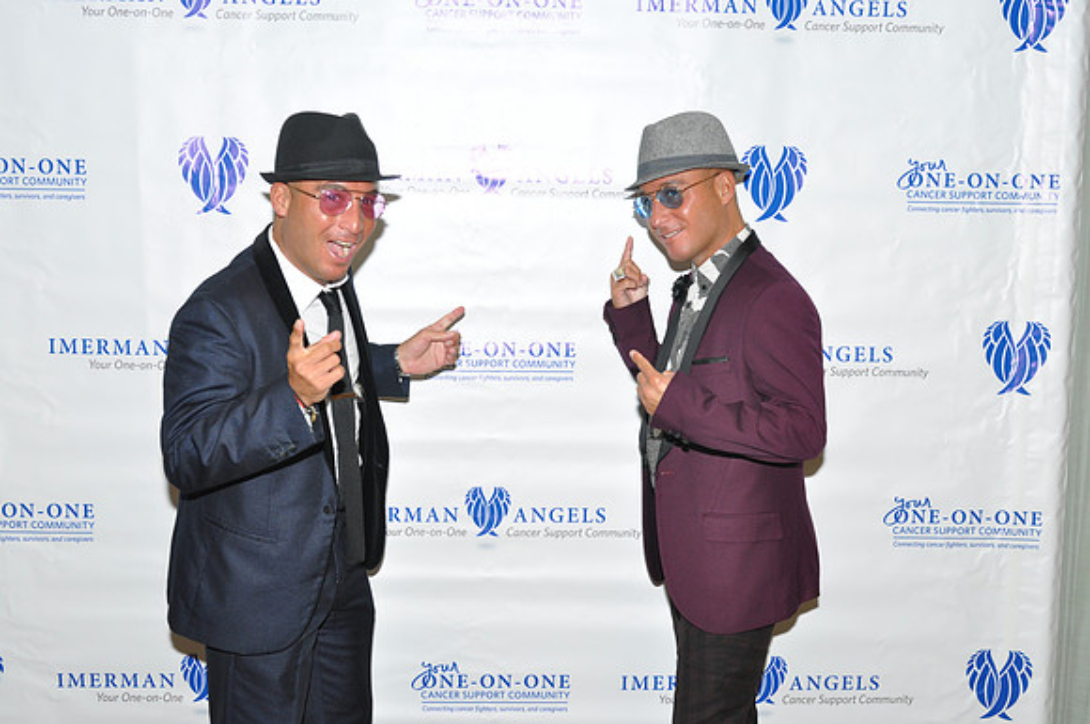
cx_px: 545
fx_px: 1451
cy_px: 362
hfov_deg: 41.2
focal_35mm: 48
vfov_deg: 28.0
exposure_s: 1/60
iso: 640
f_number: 5.6
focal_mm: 32
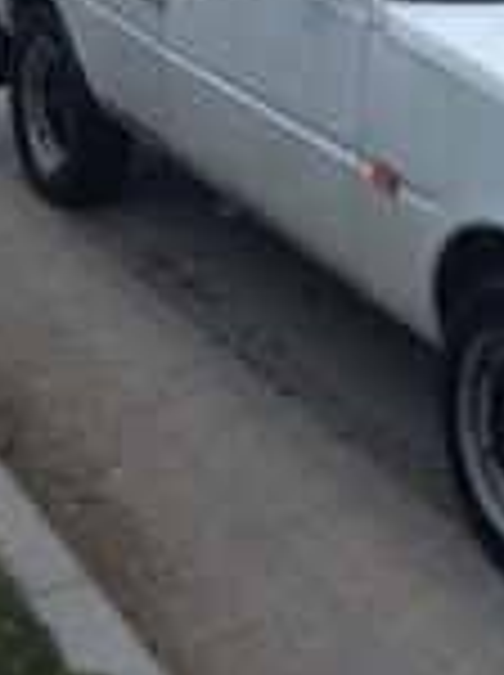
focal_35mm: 96
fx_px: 1869
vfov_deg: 19.3
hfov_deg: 15.0
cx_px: 526
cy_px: -144
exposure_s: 1/33
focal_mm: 4.15
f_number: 2.2
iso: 64
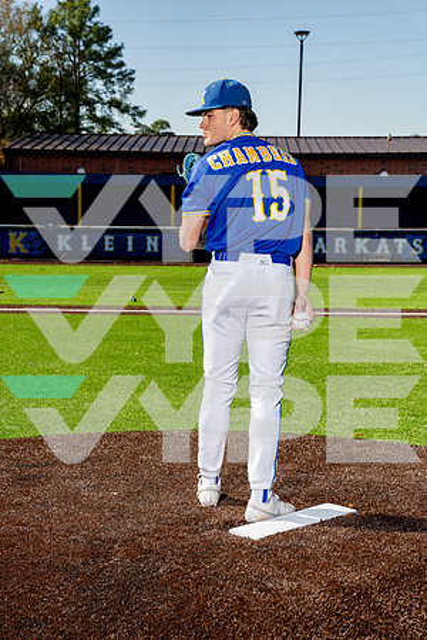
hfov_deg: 20.6
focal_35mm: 66
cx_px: 214
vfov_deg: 30.5
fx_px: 1174
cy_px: 320
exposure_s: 1/250
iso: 100
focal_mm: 66
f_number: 8
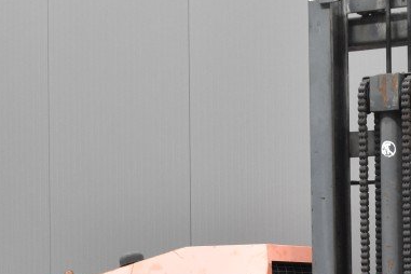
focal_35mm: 128
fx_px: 1456
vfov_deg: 10.6
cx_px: 444
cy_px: 325
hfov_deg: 15.7
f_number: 5.6
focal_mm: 27
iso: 1600
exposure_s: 1/25
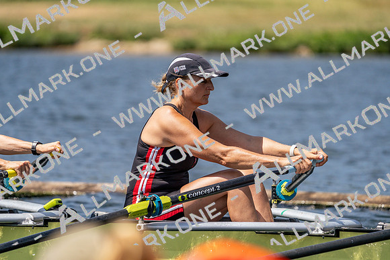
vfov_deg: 3.2
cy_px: 130
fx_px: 4659
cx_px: 195
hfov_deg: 4.8
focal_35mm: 430
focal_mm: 430
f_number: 6.3
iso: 250
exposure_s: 1/2000
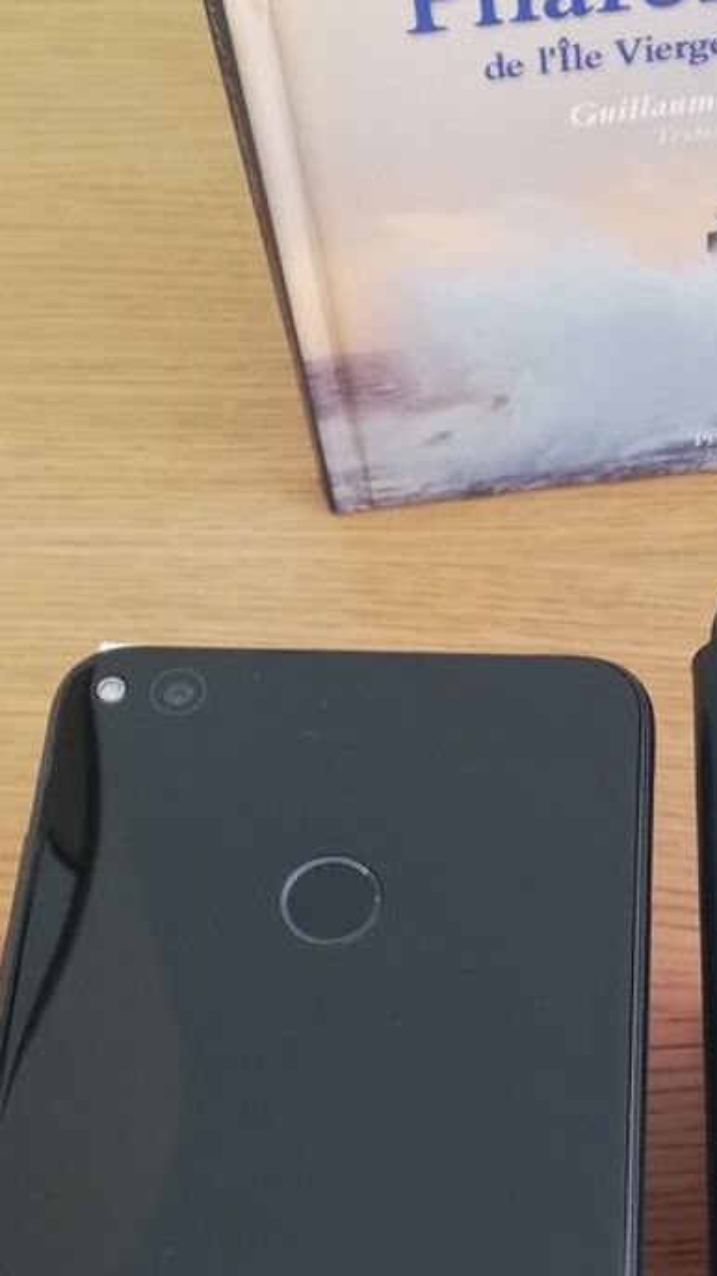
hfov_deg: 21.4
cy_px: 1045
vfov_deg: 36.4
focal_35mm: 55
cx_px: 617
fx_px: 1861
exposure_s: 1/50
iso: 125
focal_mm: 3.81
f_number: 2.2
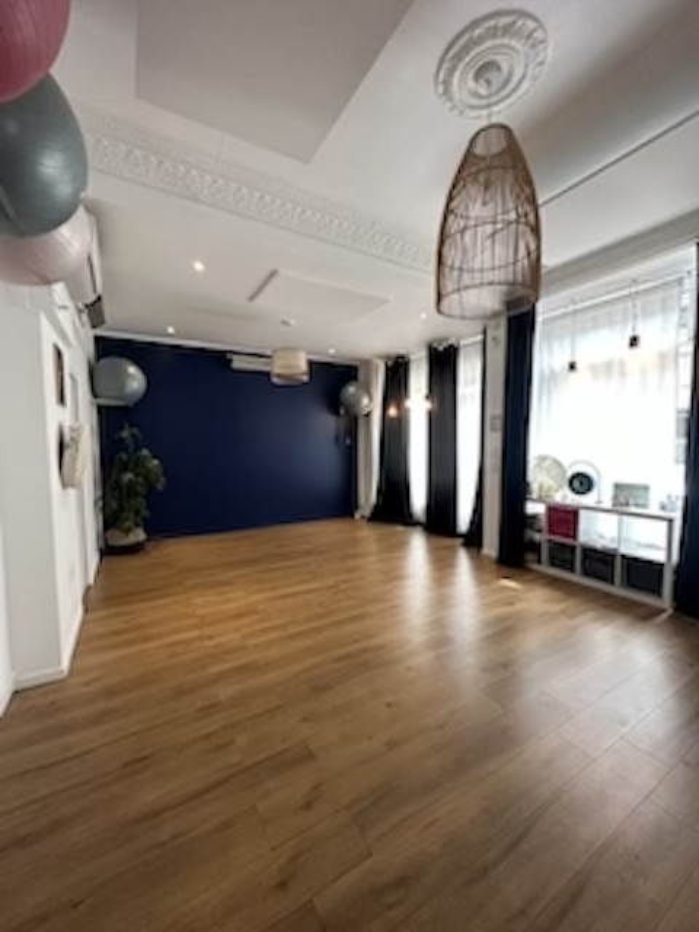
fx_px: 377
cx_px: 350
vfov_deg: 102.1
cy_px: 466
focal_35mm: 14
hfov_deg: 85.7
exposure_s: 1/99
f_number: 2.2
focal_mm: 2.22
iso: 250
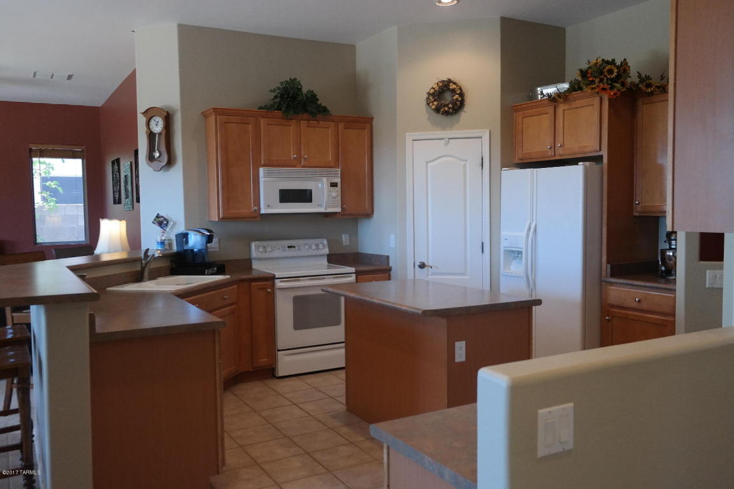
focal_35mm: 30
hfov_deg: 61.9
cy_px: 244
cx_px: 367
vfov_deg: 43.6
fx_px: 612
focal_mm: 20
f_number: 3.5
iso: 400
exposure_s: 1/40
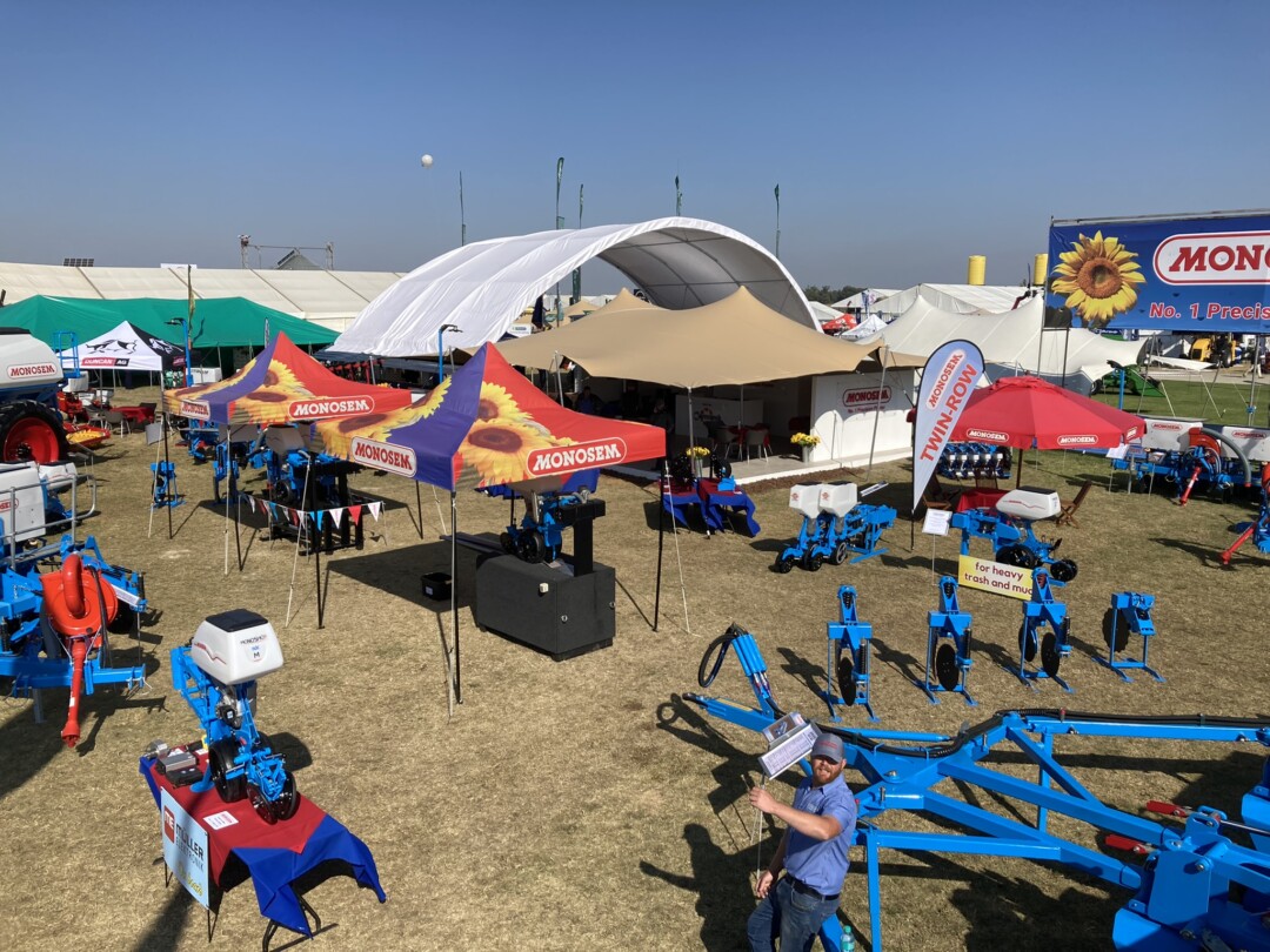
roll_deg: +0.5
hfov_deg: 63.4
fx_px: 1027
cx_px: 635
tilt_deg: -8.4
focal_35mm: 28
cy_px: 476
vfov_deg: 49.7
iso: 25
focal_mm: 3.99
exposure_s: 1/3003
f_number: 1.8
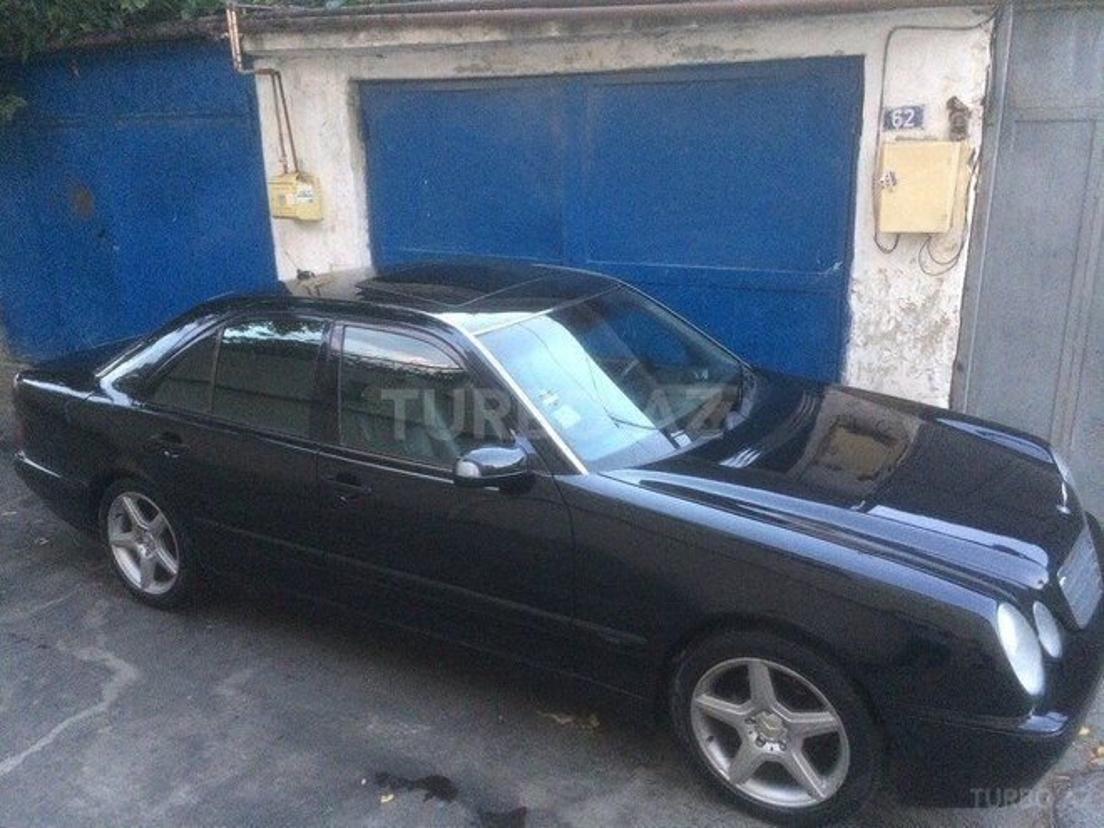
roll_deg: +2.0
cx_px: 552
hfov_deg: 61.7
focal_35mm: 29
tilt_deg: -16.7
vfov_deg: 48.2
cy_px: 414
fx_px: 925
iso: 320
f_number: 2.2
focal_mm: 4.15
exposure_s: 1/33
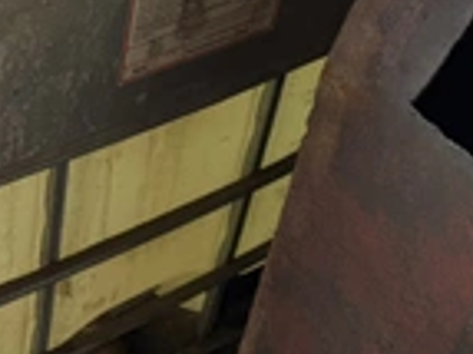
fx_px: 915
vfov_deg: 21.2
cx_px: -103
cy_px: 10
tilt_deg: -32.7
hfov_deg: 25.8
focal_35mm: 67
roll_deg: +2.1
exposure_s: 1/122
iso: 50
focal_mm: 6.76
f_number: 1.78
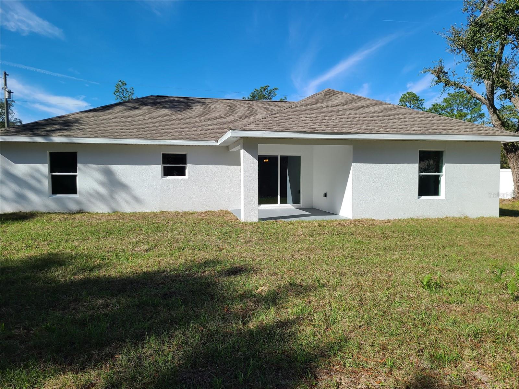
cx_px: 260
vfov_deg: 53.1
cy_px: 194
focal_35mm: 26
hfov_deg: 67.3
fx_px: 390
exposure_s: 1/2579
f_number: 1.8
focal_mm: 5.4
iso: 40
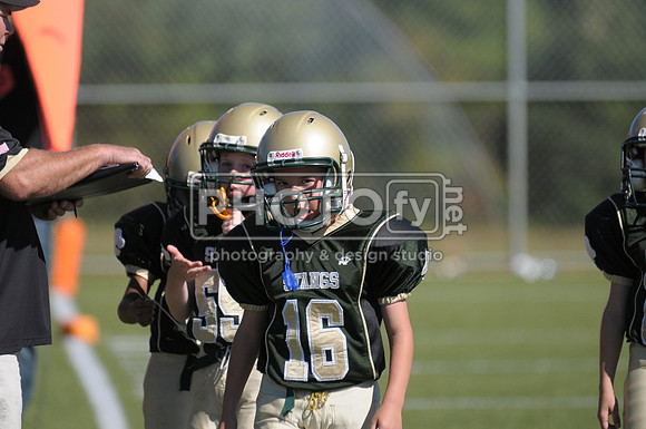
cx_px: 323
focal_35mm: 495
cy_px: 214
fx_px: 8870
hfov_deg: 4.2
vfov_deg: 2.8
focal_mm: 330
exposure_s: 1/5000
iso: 640
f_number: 4
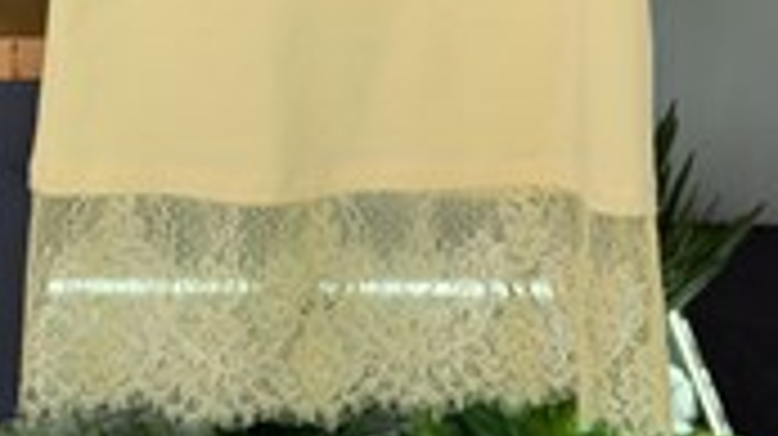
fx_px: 2577
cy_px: -375
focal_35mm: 125
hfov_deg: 17.2
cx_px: 369
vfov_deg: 9.2
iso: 50
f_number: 1.78
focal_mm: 6.76
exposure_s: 1/123
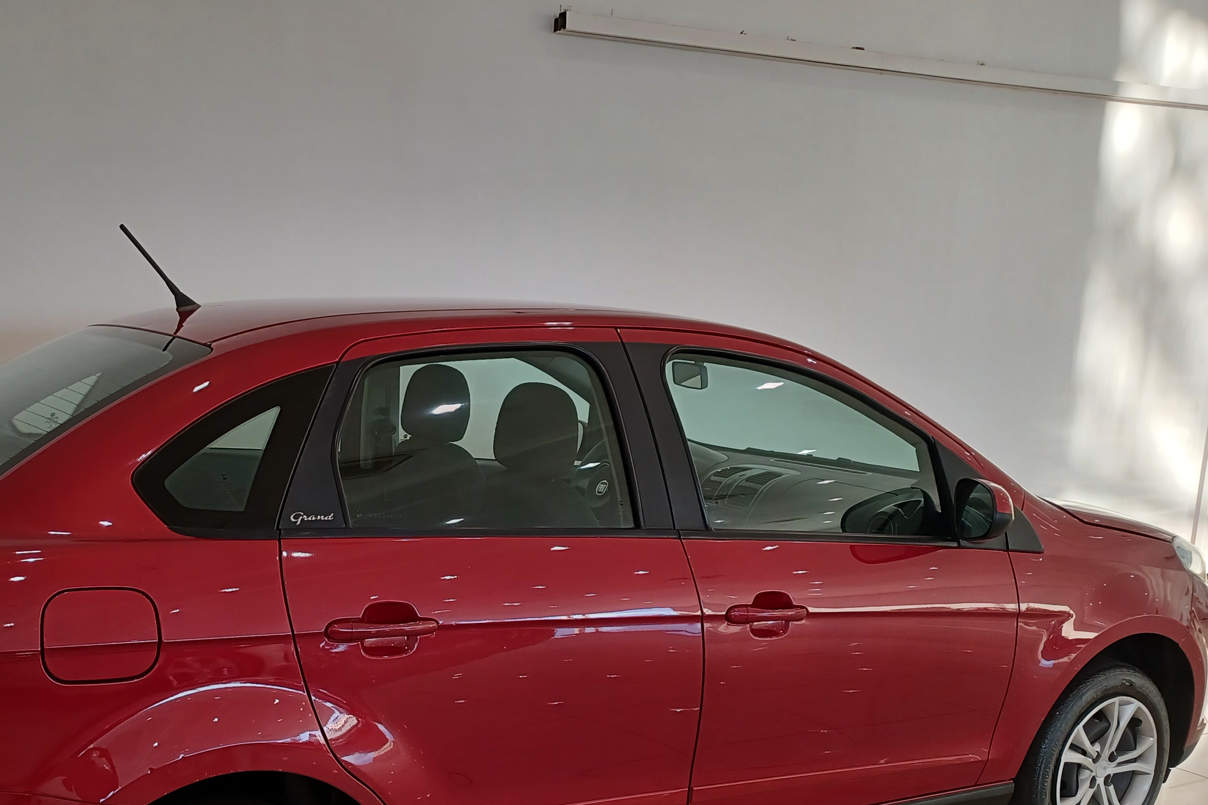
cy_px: 598
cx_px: 410
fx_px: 1275
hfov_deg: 49.9
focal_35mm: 38
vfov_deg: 34.4
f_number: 1.8
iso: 80
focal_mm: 4.6
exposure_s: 1/60
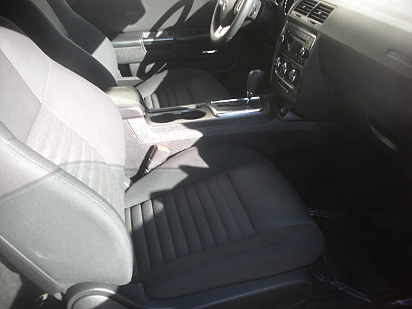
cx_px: 206
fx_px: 428
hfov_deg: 51.4
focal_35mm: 36
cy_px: 154
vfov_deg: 39.7
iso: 50
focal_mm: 6.3
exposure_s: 1/60
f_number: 2.8
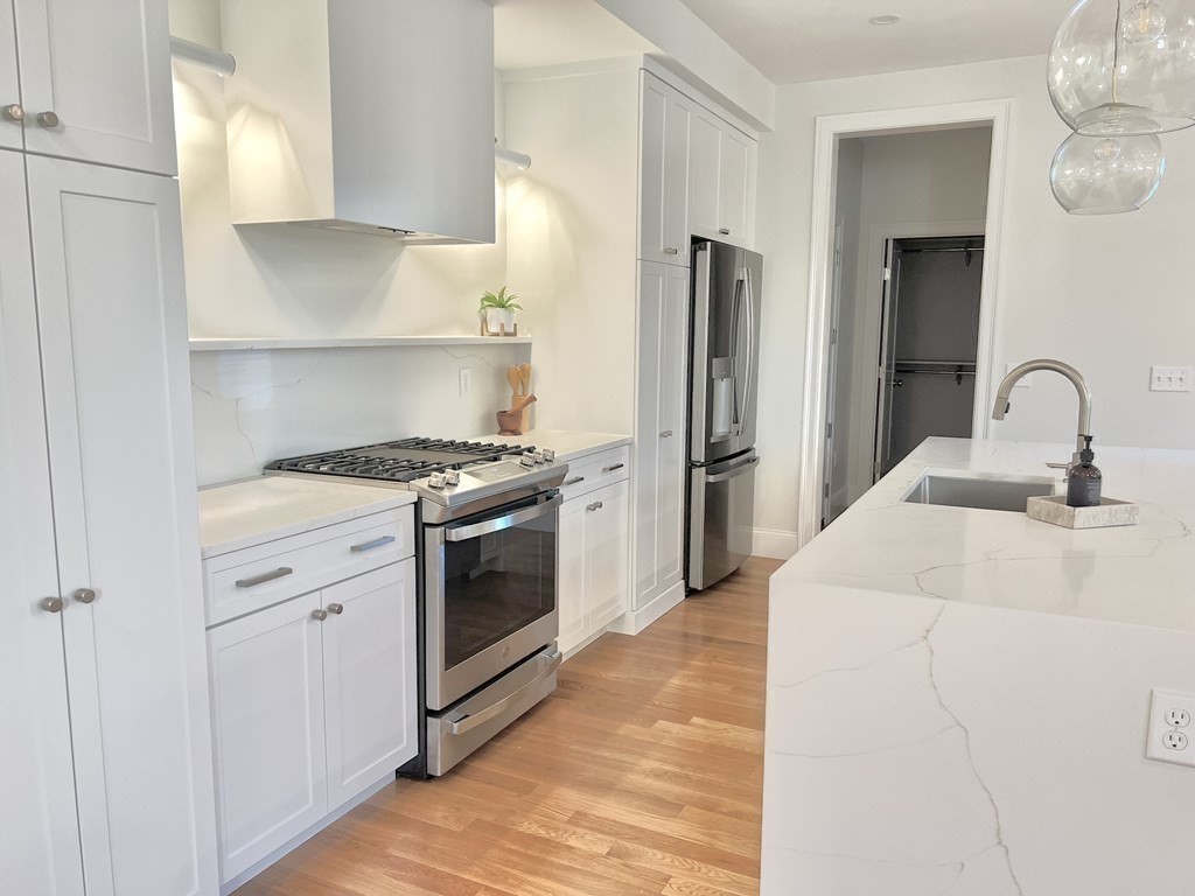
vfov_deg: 53.1
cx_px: 598
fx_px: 898
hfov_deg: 67.3
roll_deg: -0.1
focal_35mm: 26
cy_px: 448
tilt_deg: -8.2
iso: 125
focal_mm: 5.7
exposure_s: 1/120
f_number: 1.5
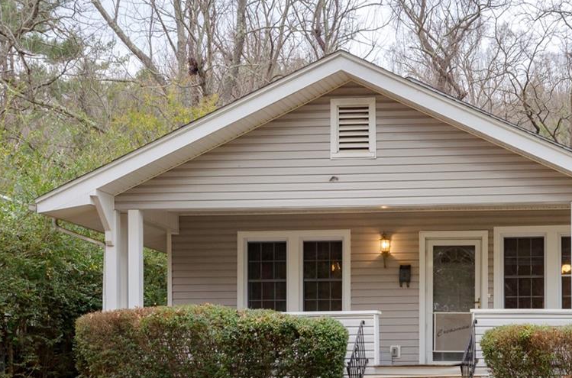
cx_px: 371
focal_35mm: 82
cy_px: 242
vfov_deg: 16.5
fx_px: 1299
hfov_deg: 24.7
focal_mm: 40
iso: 400
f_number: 8
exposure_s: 1/60
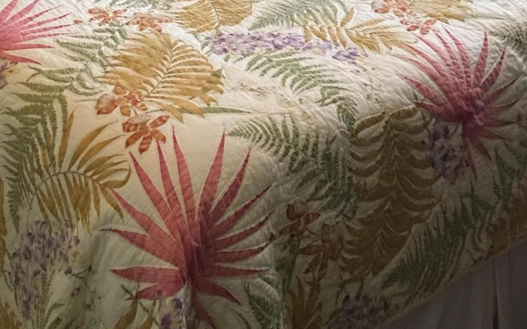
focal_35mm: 70
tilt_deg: -7.8
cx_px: 172
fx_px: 1006
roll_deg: -0.2
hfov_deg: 29.2
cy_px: -224
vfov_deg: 16.3
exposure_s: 1/10
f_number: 2.2
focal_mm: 4.15
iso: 80
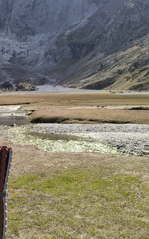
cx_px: 6
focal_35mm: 44
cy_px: 108
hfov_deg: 27.8
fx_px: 286
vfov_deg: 45.2
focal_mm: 6.14
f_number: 1.65
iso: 50
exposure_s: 1/2473
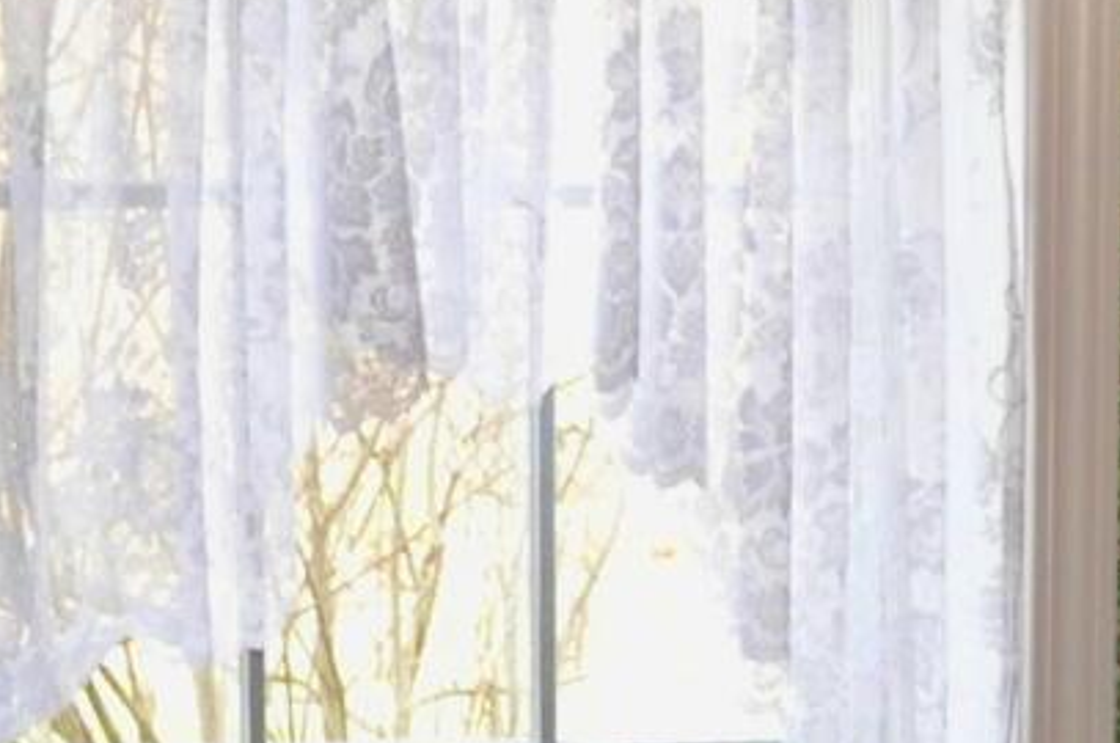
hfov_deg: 10.3
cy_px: 1533
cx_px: 1106
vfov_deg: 6.6
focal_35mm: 199
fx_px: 6181
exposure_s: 1/60
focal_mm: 18
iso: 800
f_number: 3.5
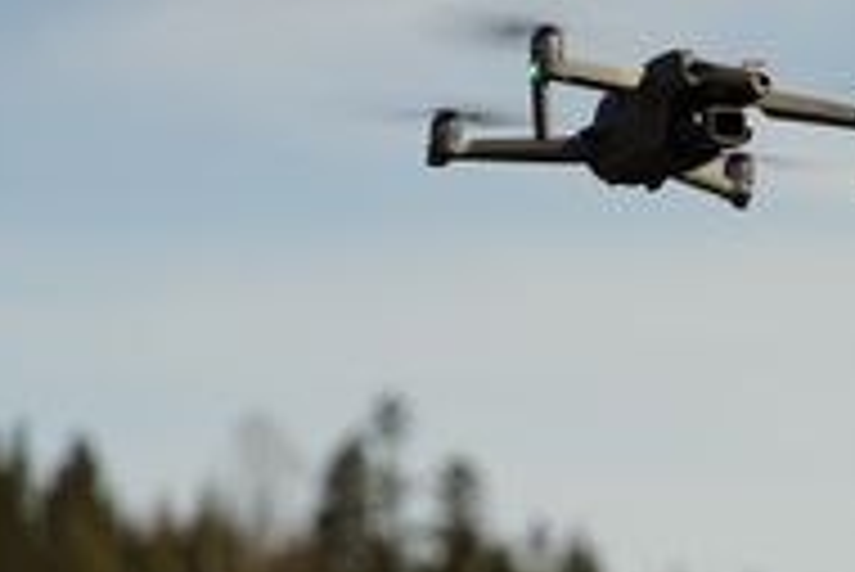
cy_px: 547
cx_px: 886
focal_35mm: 229
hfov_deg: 8.9
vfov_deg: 6.0
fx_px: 5443
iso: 160
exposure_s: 1/100
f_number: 4
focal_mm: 85
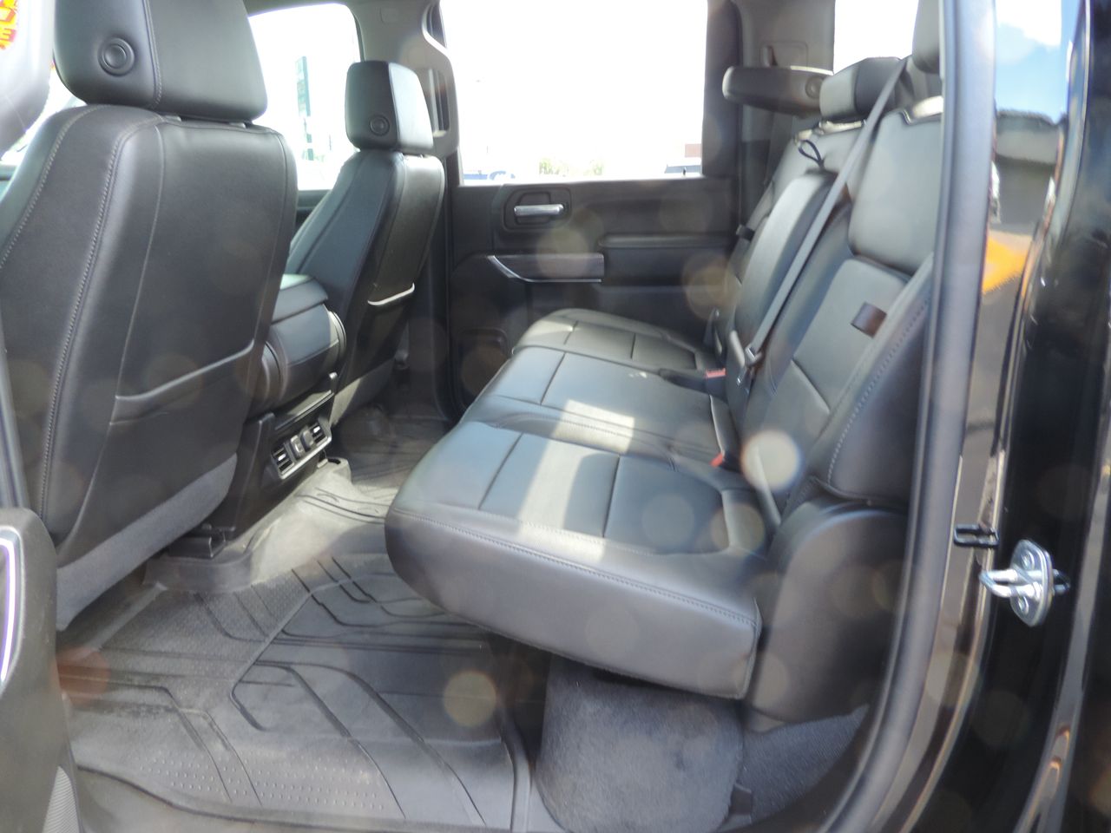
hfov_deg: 71.6
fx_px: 770
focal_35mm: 24
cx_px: 556
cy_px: 416
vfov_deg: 56.8
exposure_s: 1/30
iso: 180
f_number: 3
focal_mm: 4.3
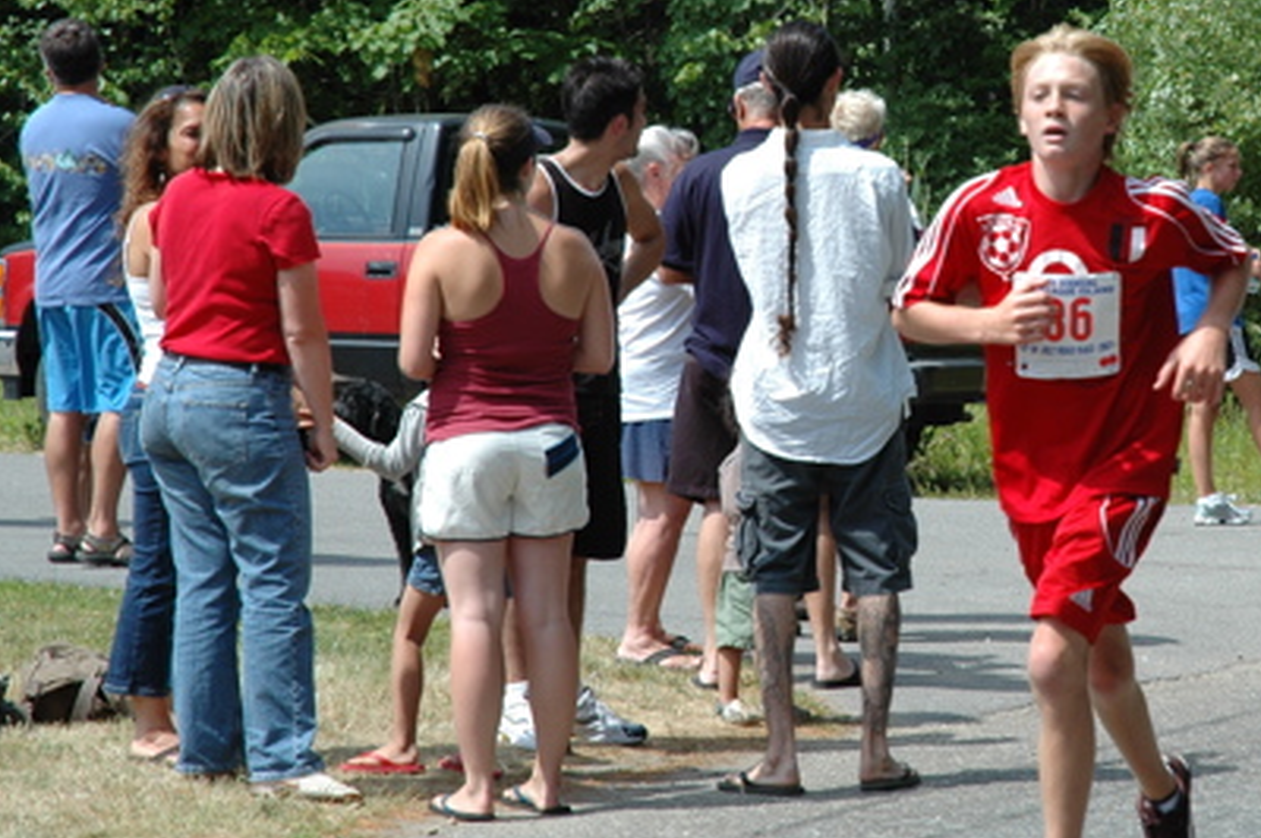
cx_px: 1006
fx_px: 5880
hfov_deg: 12.2
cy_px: 254
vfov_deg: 8.2
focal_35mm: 168
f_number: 8
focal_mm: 70
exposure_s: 1/250
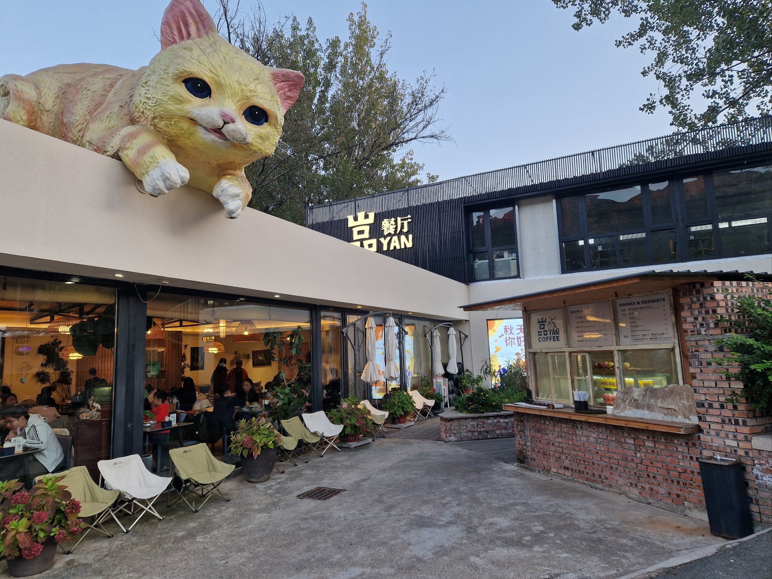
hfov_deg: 73.9
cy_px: 290
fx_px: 513
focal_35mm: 23
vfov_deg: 58.9
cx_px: 386
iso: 80
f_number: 1.8
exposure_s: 1/182
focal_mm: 5.4
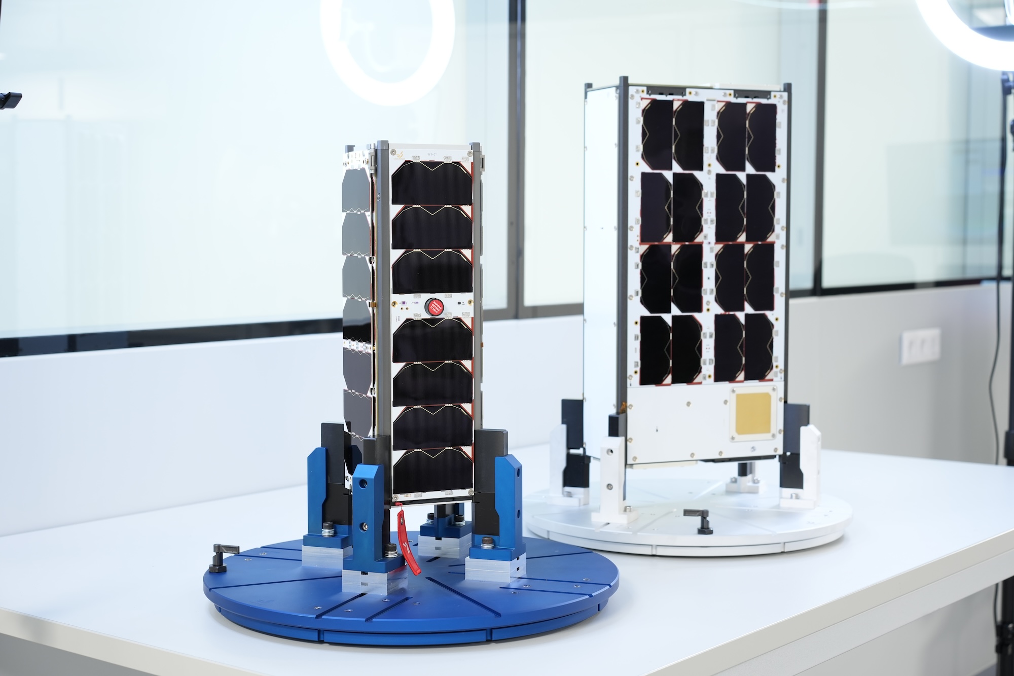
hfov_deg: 36.2
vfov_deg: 24.6
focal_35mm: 55
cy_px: 338
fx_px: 1549
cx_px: 507
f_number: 6.7
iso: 400
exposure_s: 1/10
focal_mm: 55
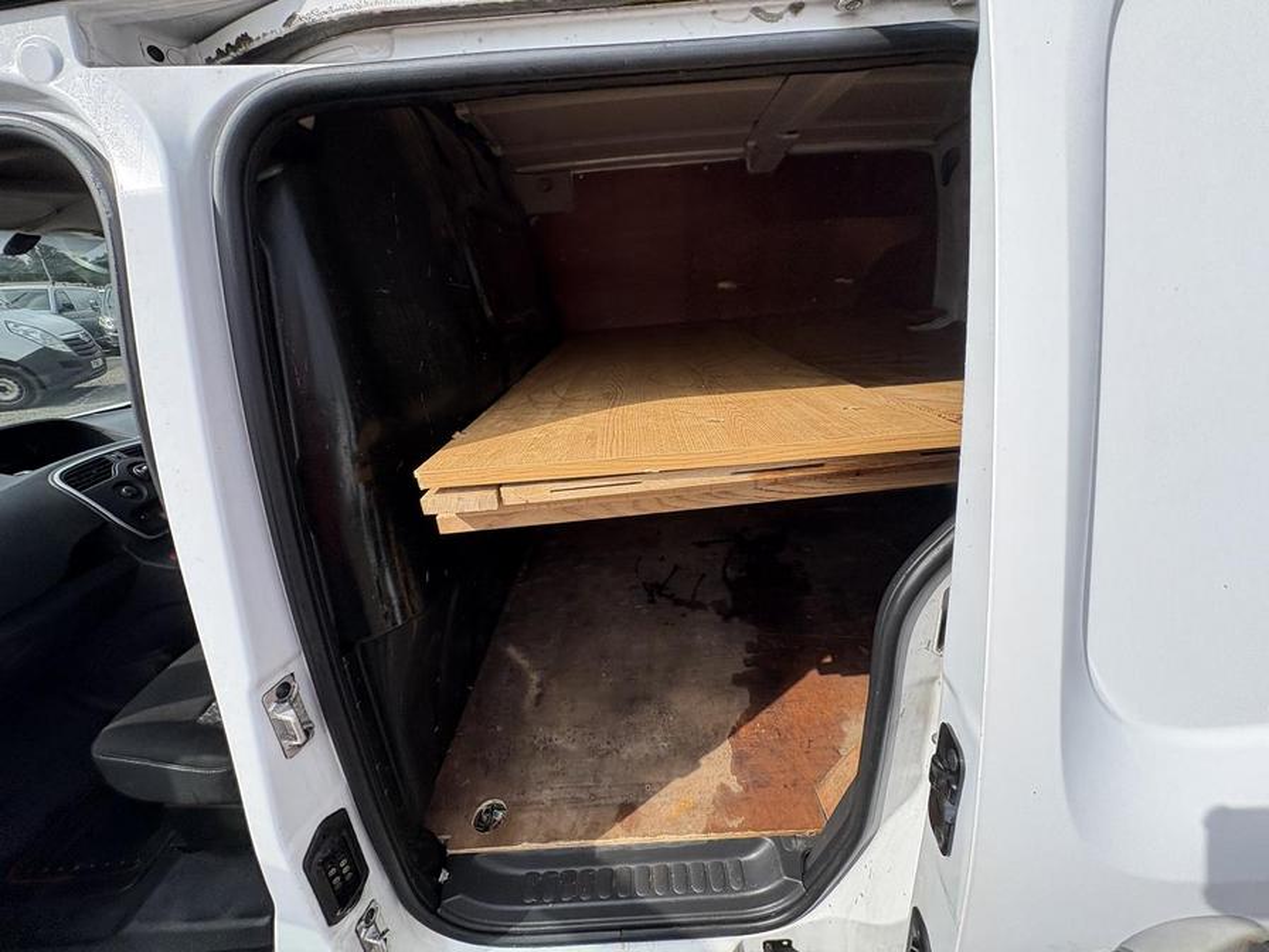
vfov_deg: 85.7
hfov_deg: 102.1
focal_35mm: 14
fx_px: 513
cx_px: 634
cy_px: 476
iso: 64
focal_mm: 2.22
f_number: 2.2
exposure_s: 1/796
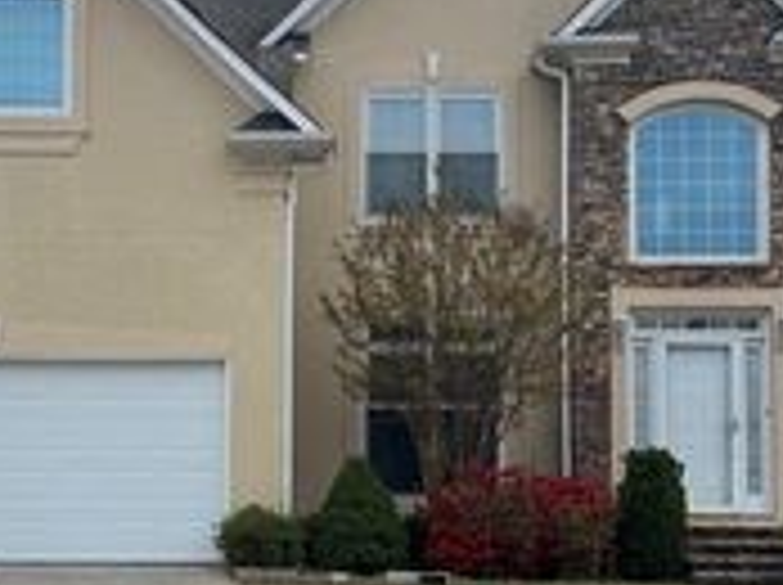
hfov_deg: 28.1
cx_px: 306
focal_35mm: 69
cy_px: 385
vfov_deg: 21.2
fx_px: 1559
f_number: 1.78
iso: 80
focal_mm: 6.76
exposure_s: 1/2710
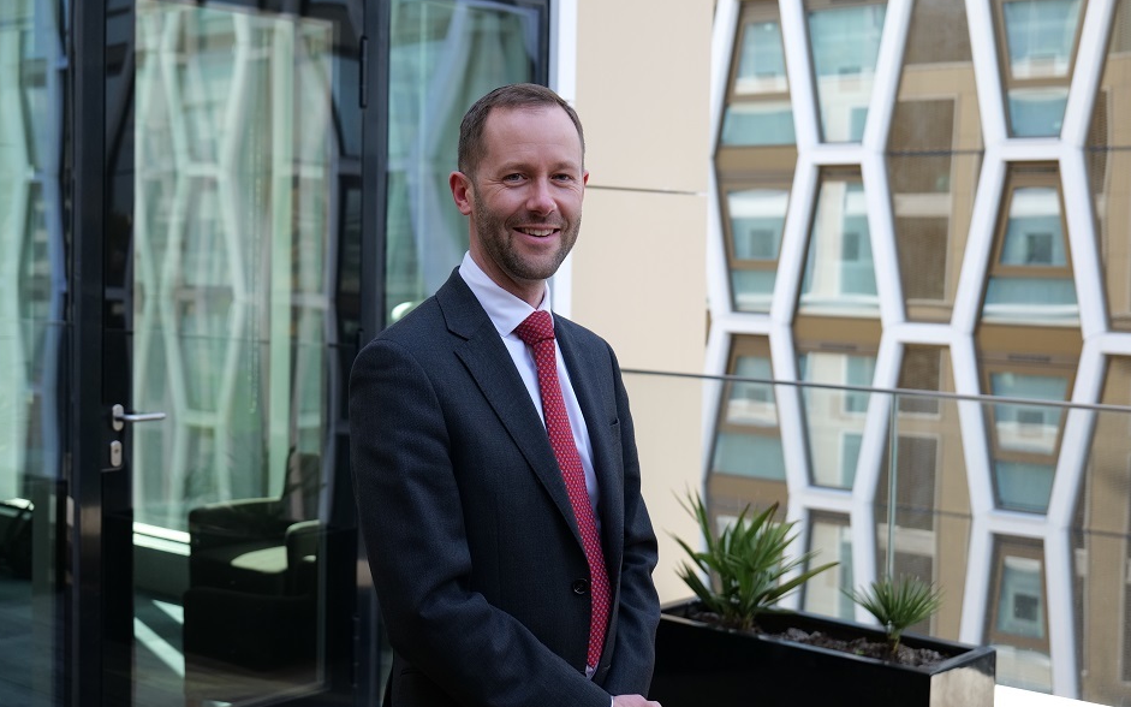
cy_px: 331
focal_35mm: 53
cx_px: 564
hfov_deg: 38.2
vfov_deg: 24.4
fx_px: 1634
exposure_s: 1/500
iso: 1000
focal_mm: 51
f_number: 5.3
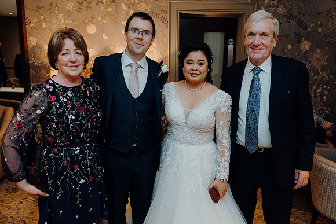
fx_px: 289
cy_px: 112
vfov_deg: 42.3
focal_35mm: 31
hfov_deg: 60.3
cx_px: 168
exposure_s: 1/160
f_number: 3.5
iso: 3200
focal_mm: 31
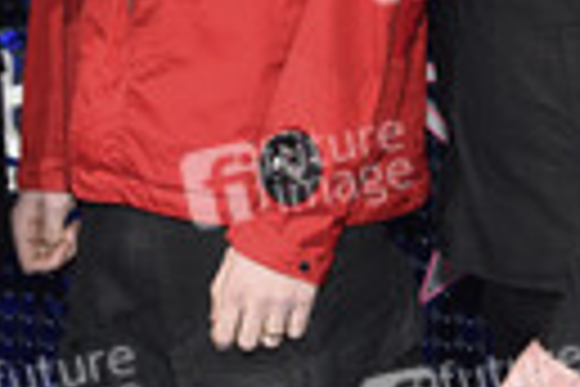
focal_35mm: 182
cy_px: -162
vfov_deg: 7.4
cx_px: 355
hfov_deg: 11.3
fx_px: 2932
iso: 800
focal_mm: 52
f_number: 5.6
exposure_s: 1/250
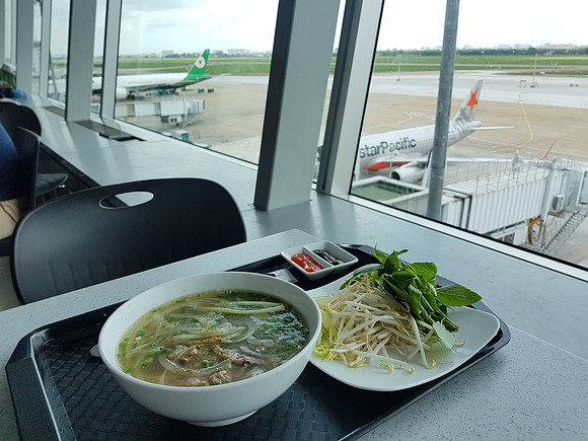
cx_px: 294
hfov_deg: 67.3
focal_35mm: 26
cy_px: 220
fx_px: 442
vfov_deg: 53.1
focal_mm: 4.2
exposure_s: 1/516
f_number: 1.7
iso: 40
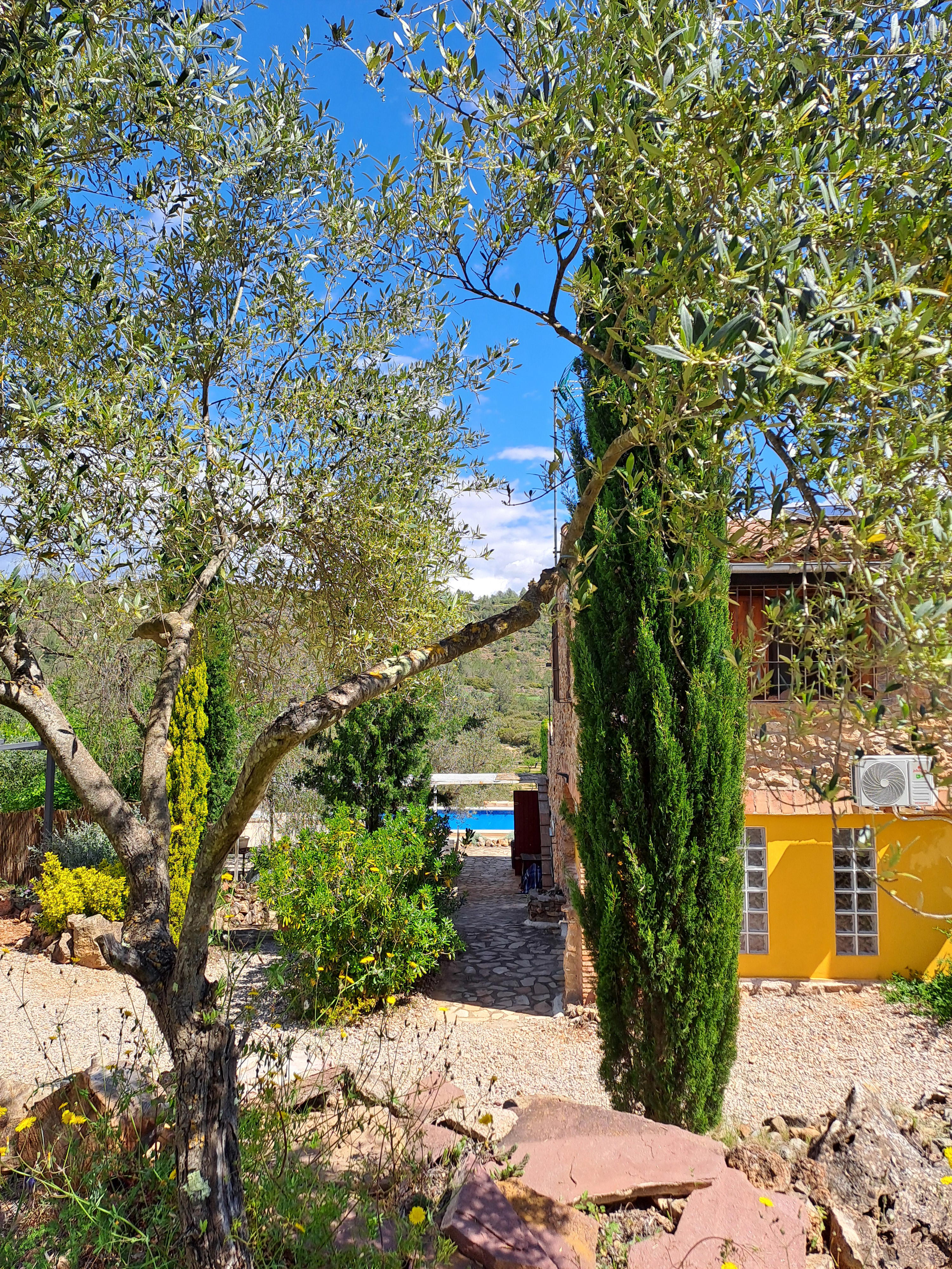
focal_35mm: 25
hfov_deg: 54.9
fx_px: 917
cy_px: 634
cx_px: 476
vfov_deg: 69.4
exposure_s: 1/1264
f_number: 1.8
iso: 32
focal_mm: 4.65
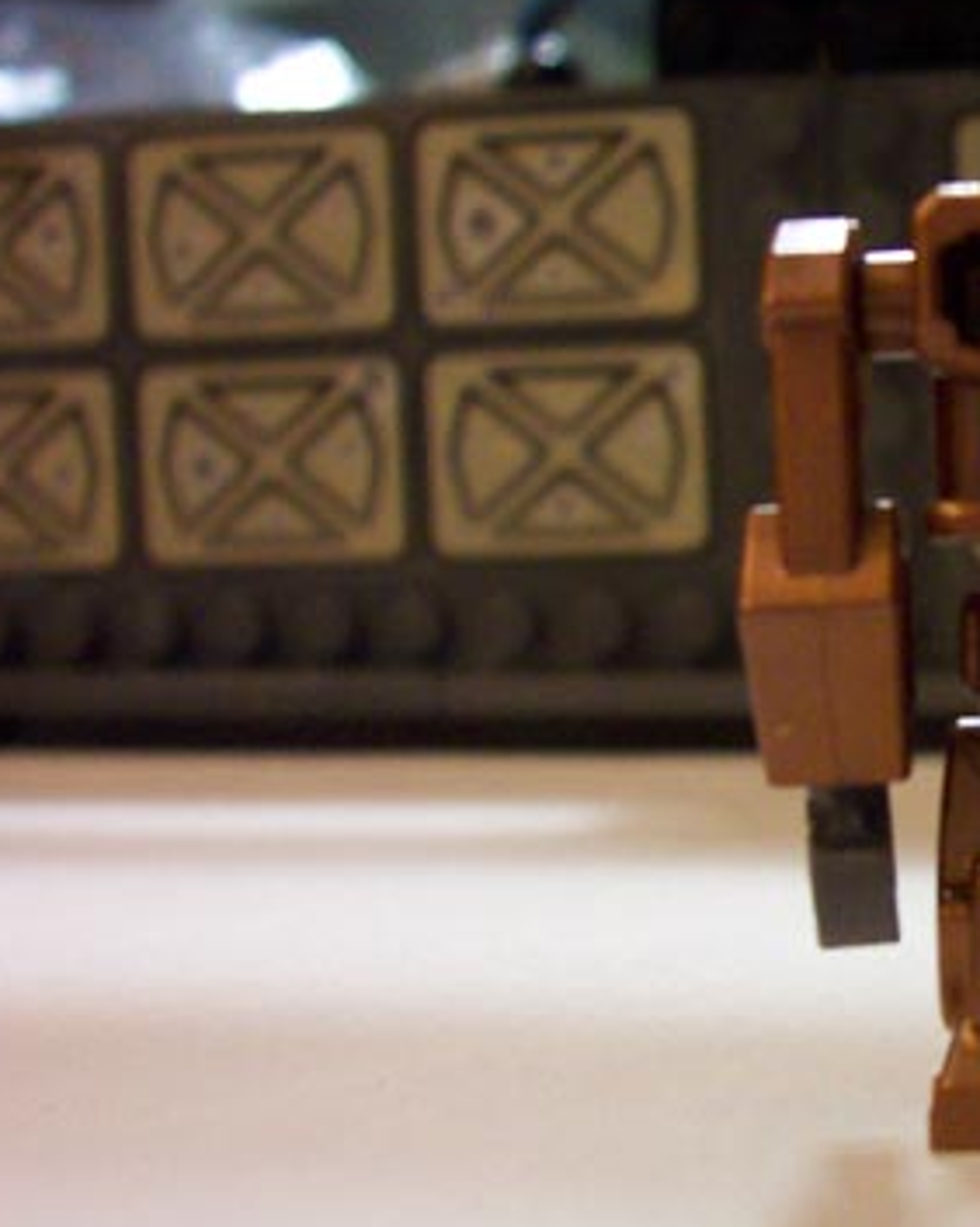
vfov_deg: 25.1
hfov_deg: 19.2
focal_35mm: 76
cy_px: 626
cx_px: 1122
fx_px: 2758
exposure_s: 1/15
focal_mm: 7.5
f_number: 2.8
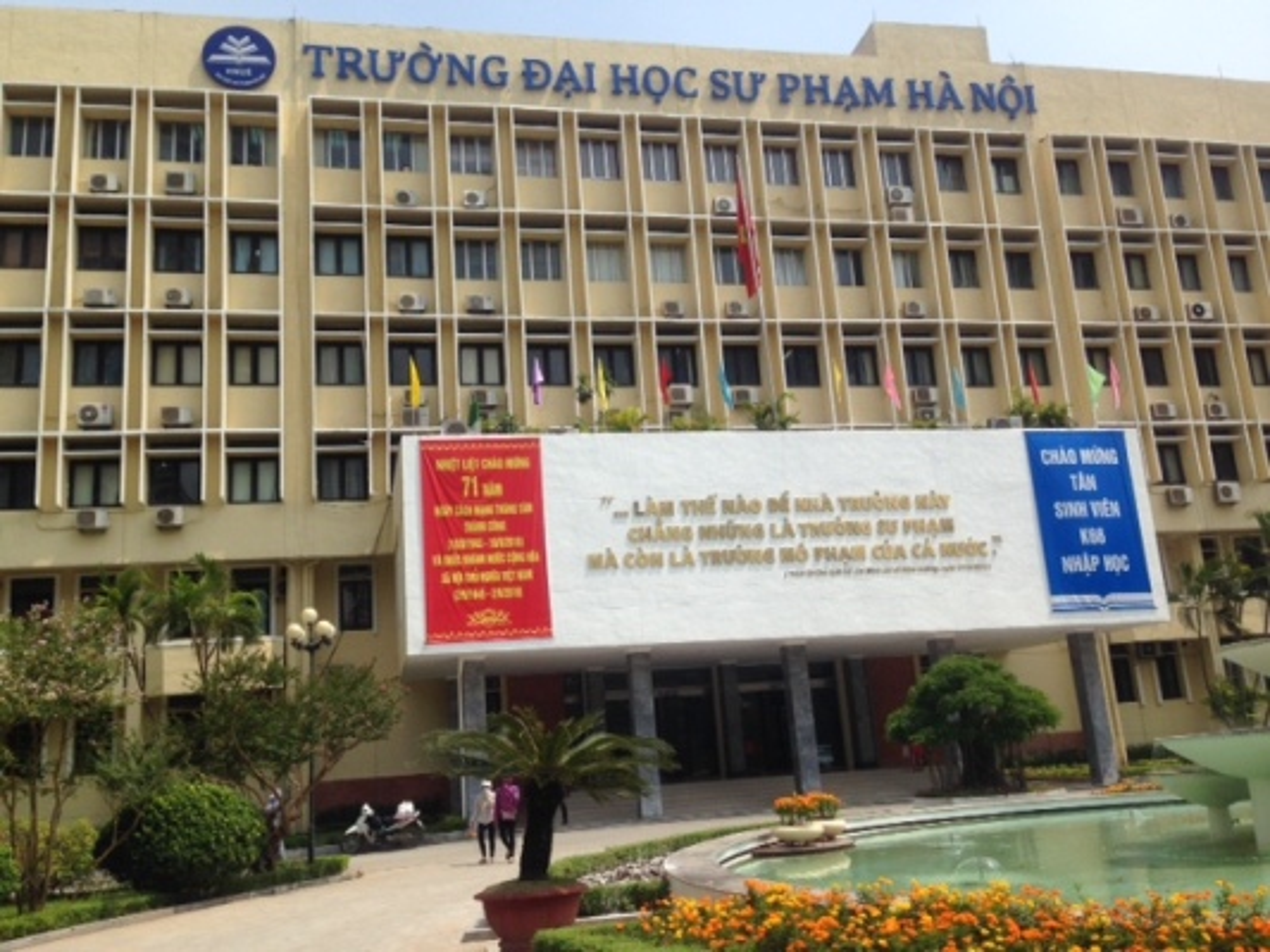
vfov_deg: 43.0
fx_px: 1211
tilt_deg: +14.5
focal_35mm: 33
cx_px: 635
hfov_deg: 55.3
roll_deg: +3.2
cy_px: 476
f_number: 2.4
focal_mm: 4.12
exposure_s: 1/2169
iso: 50
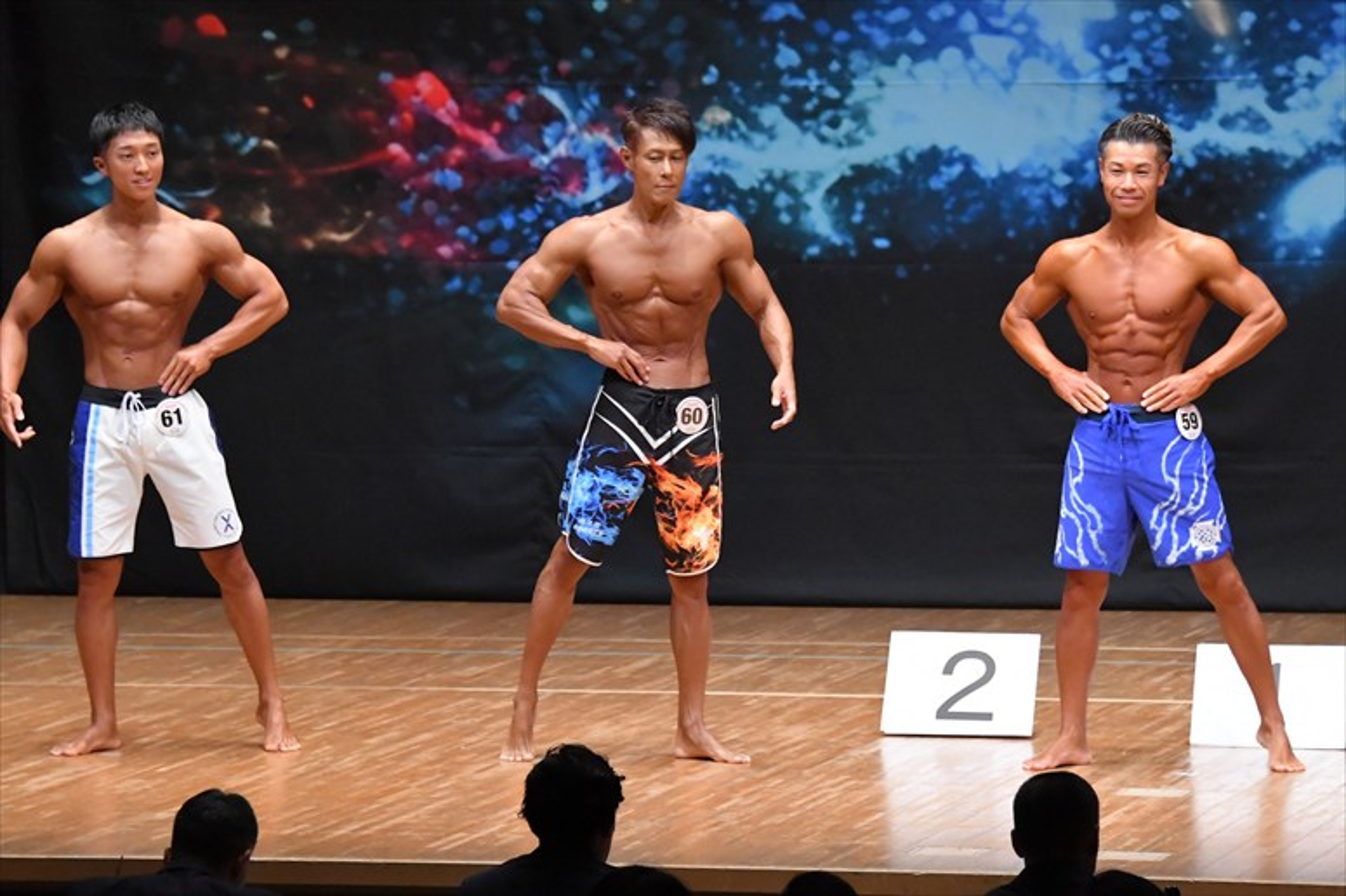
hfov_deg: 9.2
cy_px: 448
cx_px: 673
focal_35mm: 225
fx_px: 8409
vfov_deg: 6.1
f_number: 5.6
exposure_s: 1/400
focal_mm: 150
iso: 8000
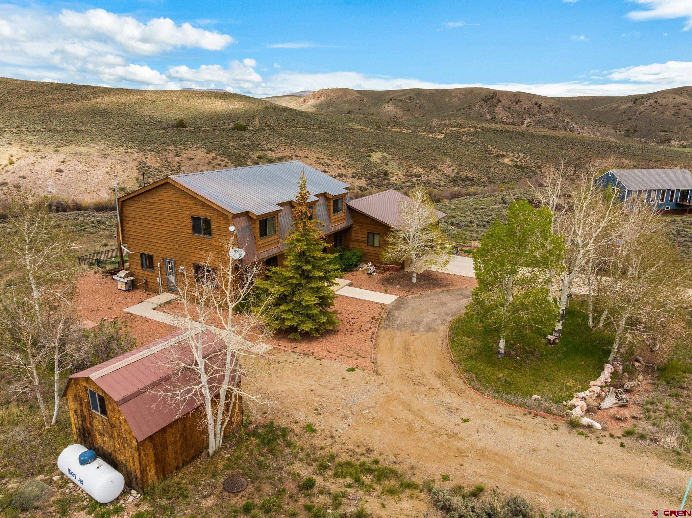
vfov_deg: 56.8
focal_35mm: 24
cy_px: 259
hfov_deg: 71.6
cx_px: 346
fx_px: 479
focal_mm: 12.29
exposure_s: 1/640
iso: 400
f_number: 8
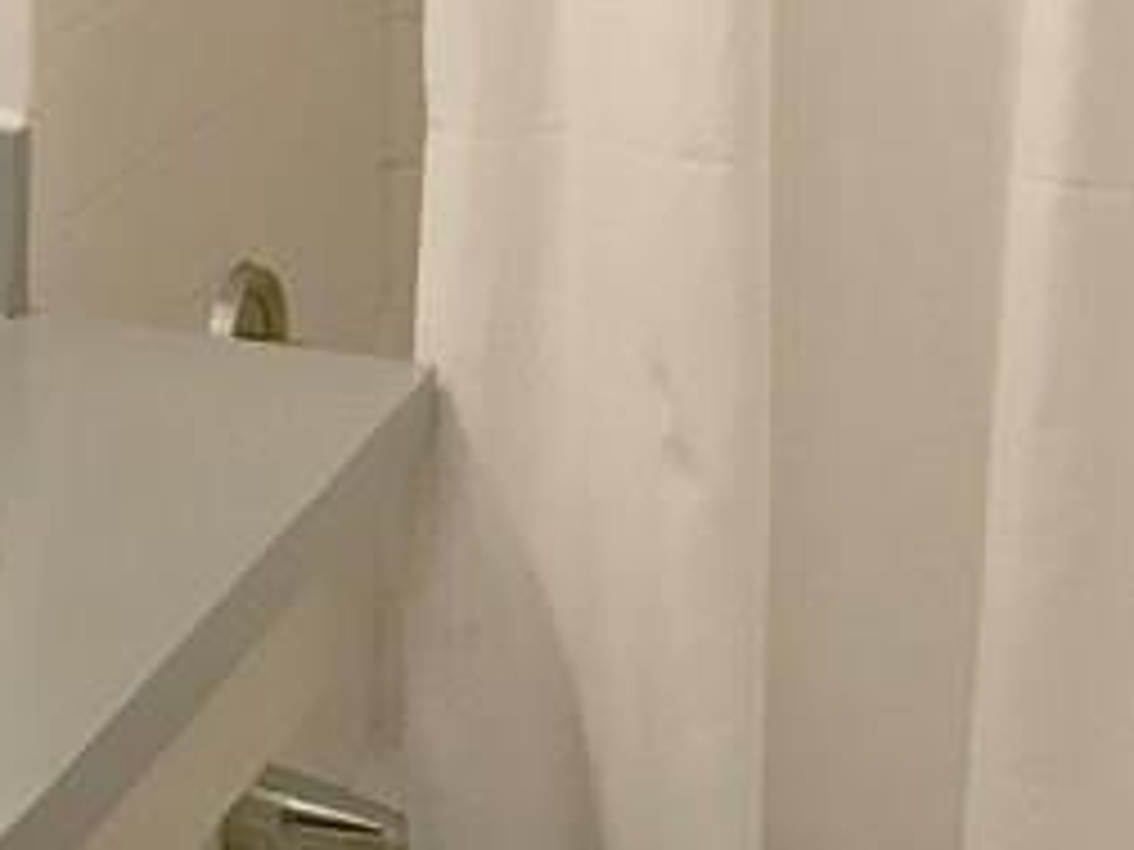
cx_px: -166
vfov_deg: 12.5
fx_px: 3735
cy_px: -328
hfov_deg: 16.6
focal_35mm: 114
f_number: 1.8
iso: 40
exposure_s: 1/17
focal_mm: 3.99
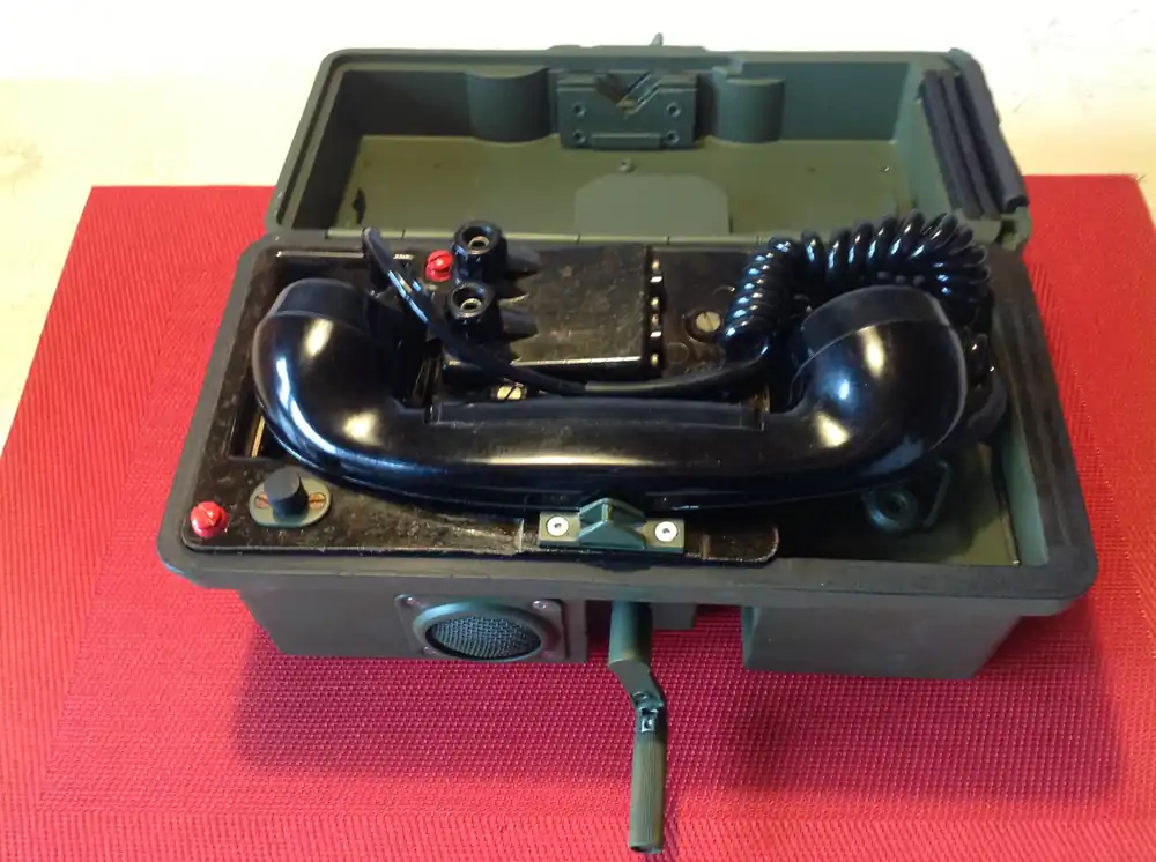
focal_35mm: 35
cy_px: 431
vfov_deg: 40.6
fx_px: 1167
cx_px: 578
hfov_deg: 52.7
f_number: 2.4
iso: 250
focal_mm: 4.28
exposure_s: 1/15
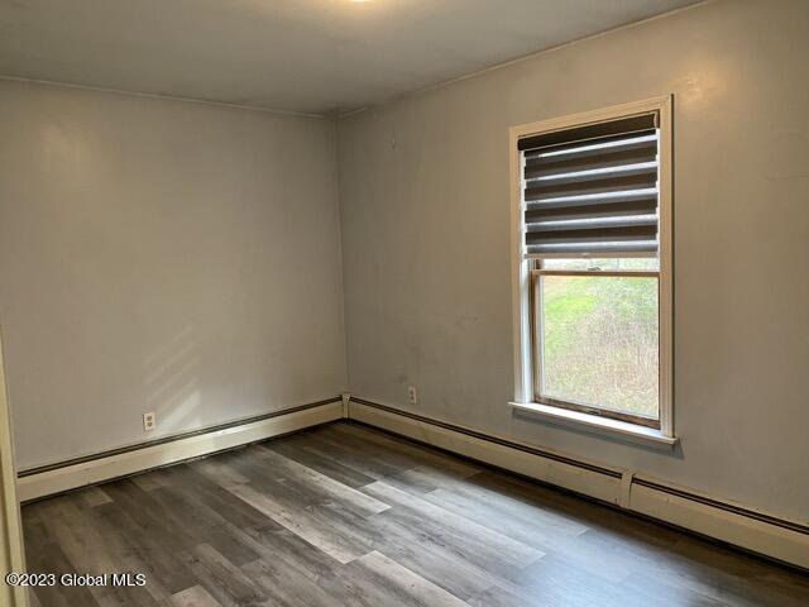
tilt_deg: -5.4
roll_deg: +1.5
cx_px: 404
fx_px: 608
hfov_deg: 67.3
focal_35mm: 26
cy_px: 304
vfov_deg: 53.1
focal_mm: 4.25
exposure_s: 1/60
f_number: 1.8
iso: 200
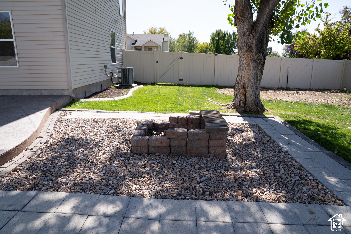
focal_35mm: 24
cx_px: 176
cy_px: 117
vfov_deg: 53.1
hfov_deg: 73.7
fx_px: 234
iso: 100
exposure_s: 1/250
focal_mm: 24
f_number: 5
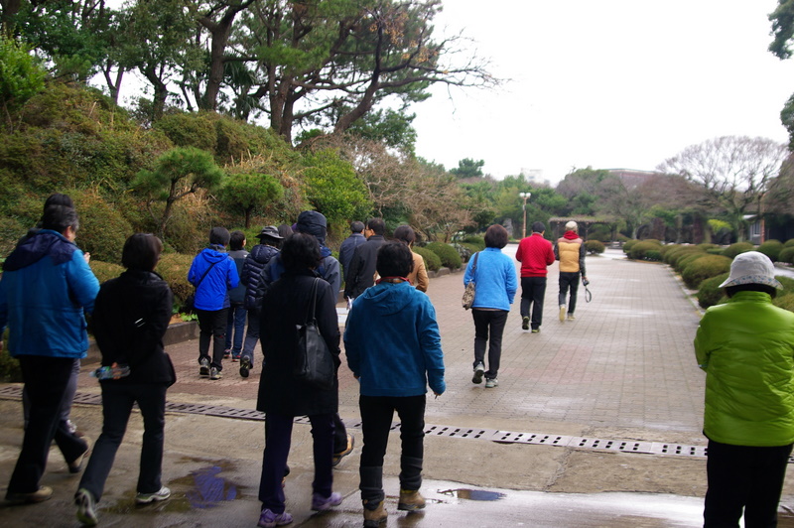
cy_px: 264
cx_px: 397
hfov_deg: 46.4
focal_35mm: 42
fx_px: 926
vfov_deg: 31.8
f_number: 4
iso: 200
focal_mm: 28
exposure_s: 1/125
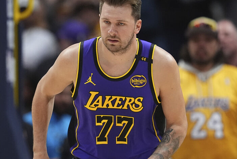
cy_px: 77
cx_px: 103
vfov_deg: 1.6
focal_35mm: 877
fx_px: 5779
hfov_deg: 2.3
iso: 5000
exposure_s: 1/2000
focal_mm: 400
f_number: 3.2
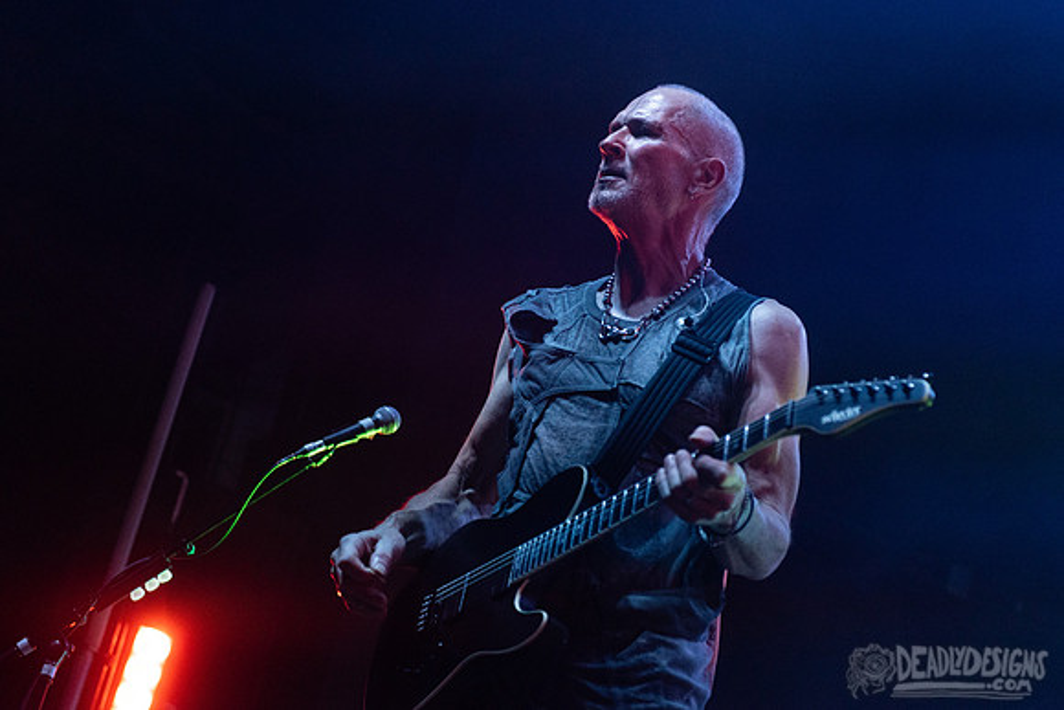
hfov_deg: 25.7
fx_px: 2328
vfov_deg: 17.3
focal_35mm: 79
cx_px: 599
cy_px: 318
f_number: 3.5
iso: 2500
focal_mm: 70
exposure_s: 1/640
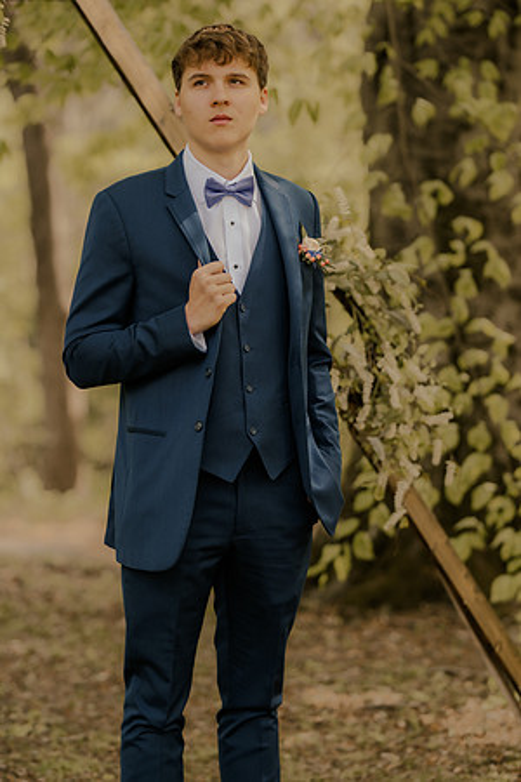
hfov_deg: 16.1
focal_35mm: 85
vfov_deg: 23.9
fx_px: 1845
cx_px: 260
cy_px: 391
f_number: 2
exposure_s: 1/500
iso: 100
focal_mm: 85
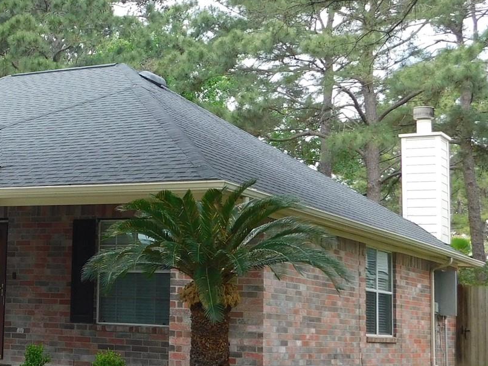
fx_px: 1071
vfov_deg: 19.4
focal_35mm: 76
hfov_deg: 24.2
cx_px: -33
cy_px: 149
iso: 125
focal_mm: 5.3
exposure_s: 1/250
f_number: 3.2
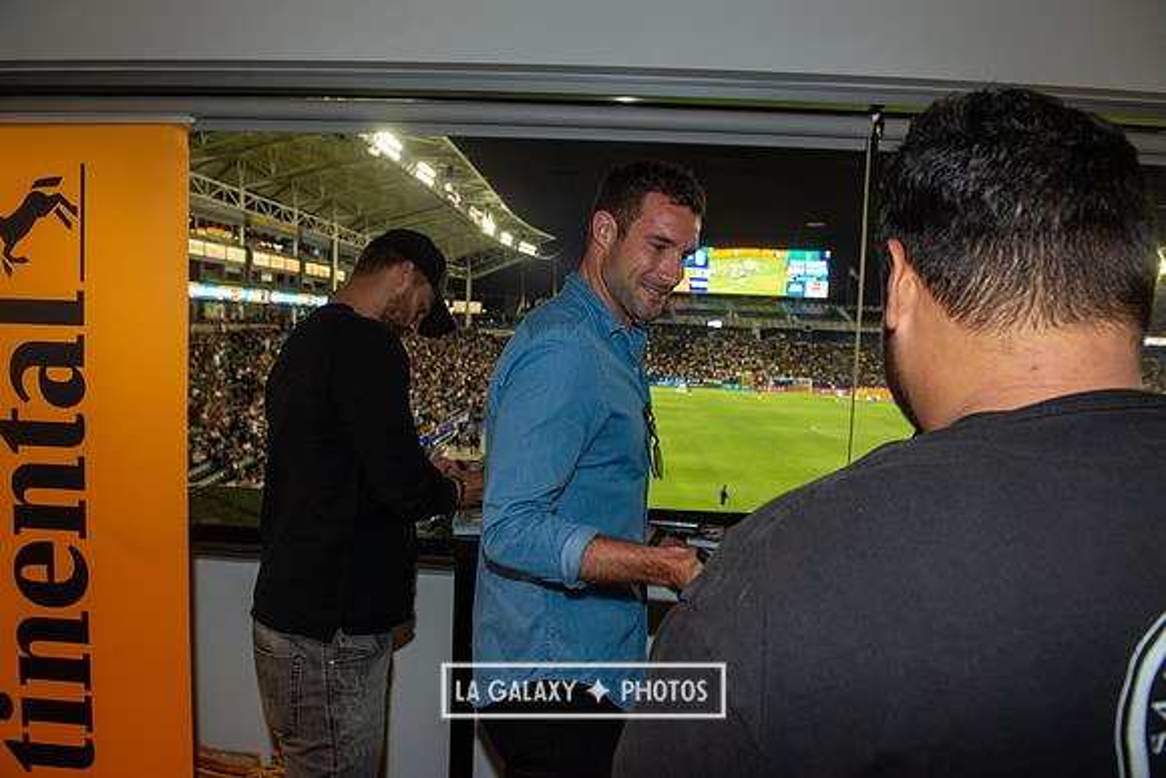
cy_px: 389
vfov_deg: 53.2
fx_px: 777
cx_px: 583
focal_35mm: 24
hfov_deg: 73.7
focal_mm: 24
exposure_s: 1/80
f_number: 6.3
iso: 640
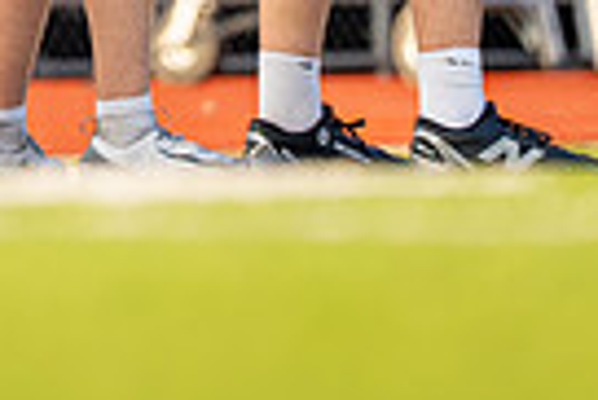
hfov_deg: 2.5
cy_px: -459
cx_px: -195
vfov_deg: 1.7
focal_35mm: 811
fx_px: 13486
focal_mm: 154
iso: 320
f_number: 2.8
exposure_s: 1/2000
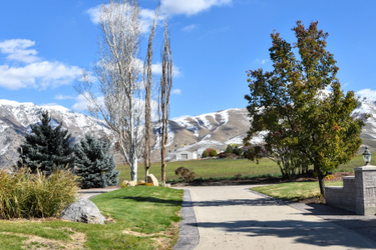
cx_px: 207
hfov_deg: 47.3
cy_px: 132
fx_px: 428
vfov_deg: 32.6
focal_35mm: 41
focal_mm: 24
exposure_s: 1/500
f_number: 11
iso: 200
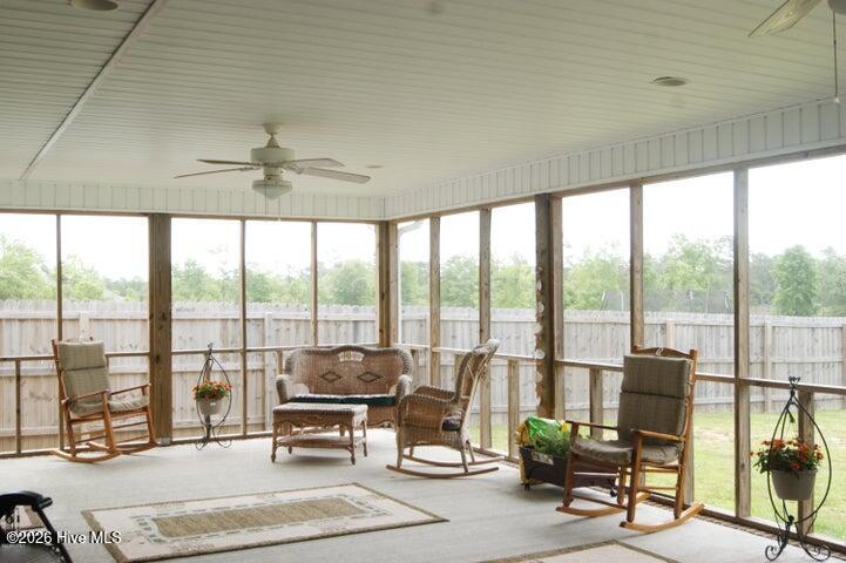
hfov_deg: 49.6
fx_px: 916
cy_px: 282
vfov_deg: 34.2
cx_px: 423
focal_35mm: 39
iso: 200
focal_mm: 26
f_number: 8
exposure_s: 1/50
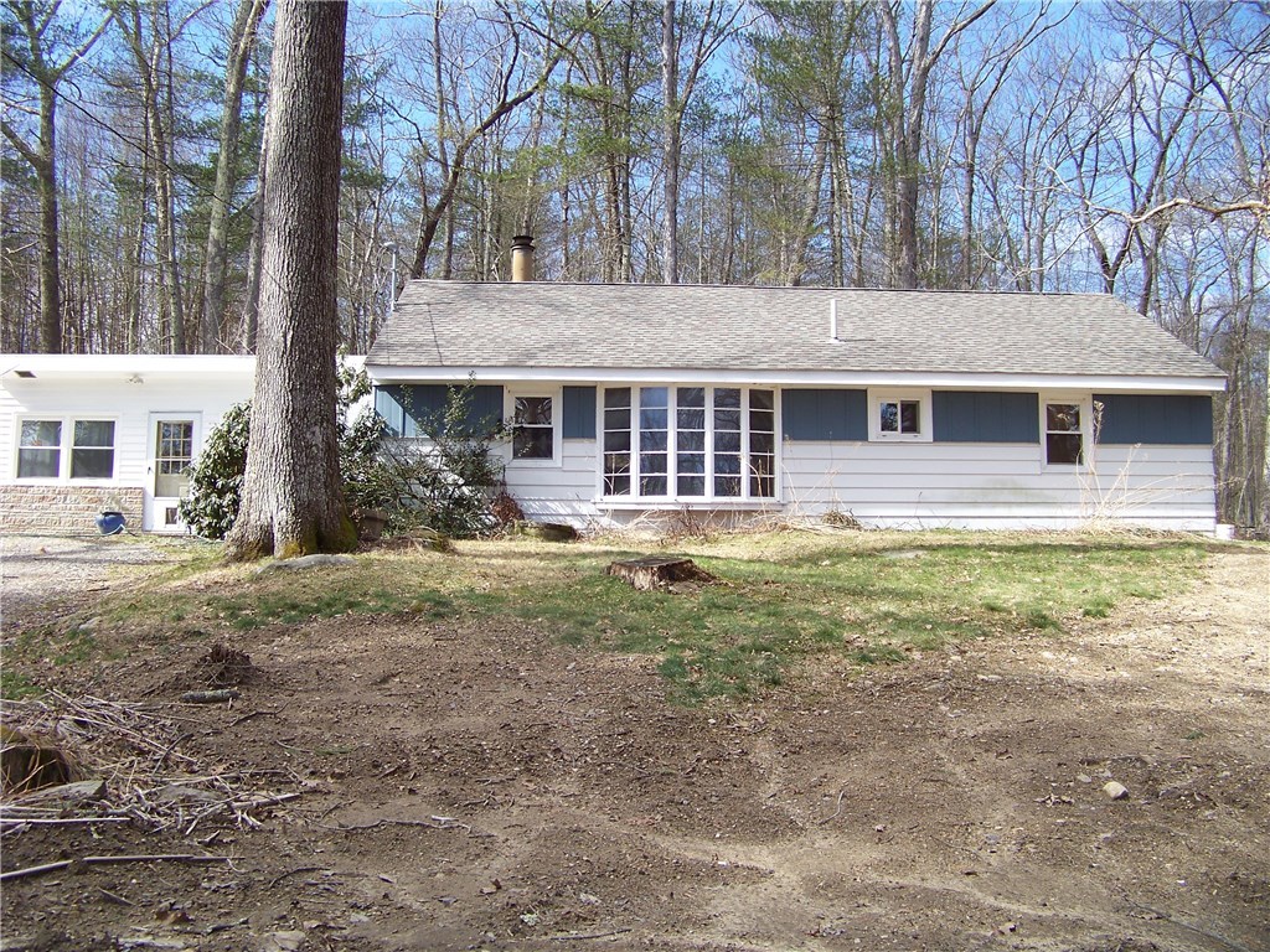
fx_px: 1321
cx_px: 635
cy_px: 476
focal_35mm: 36
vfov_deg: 39.7
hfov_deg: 51.4
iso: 66
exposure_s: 1/400
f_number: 2.8
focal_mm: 5.85
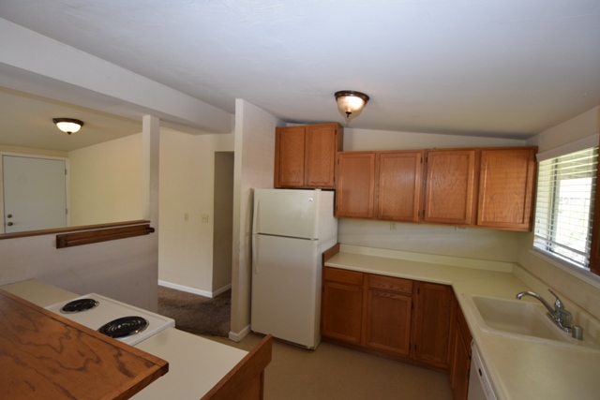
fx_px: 250
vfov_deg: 77.4
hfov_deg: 100.4
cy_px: 200
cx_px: 300
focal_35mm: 15
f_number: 5.6
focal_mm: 10
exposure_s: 1/125
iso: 800
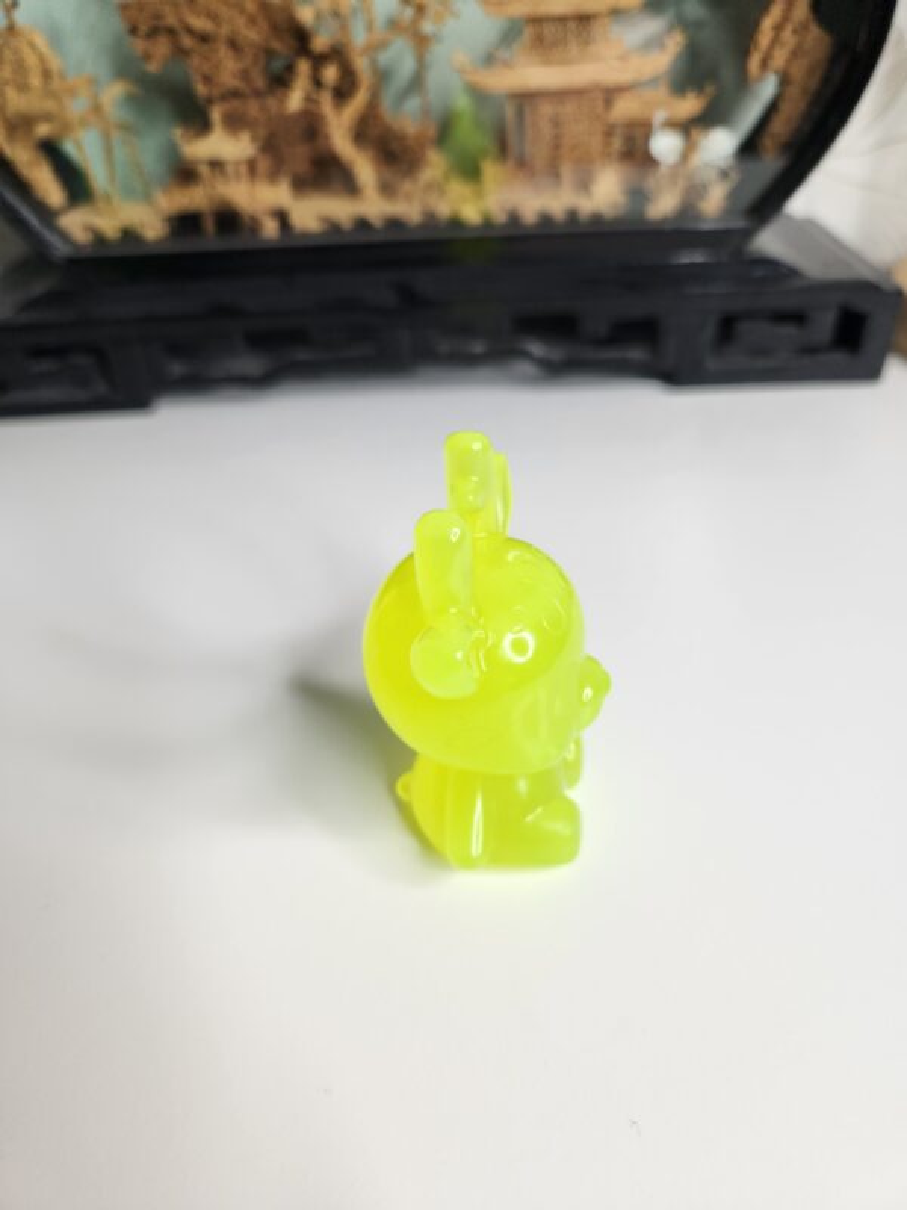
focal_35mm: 23
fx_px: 804
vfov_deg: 73.9
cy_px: 605
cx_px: 454
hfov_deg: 58.9
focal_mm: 5.4
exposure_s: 1/100
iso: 50
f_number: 1.8
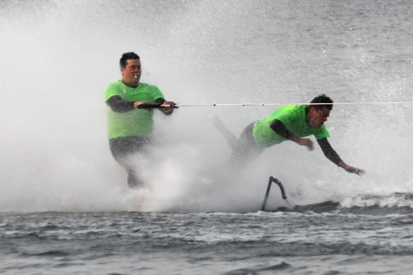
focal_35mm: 240
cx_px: 206
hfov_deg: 8.6
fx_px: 2752
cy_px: 138
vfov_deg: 5.7
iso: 125
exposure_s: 1/250
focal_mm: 160
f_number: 6.3
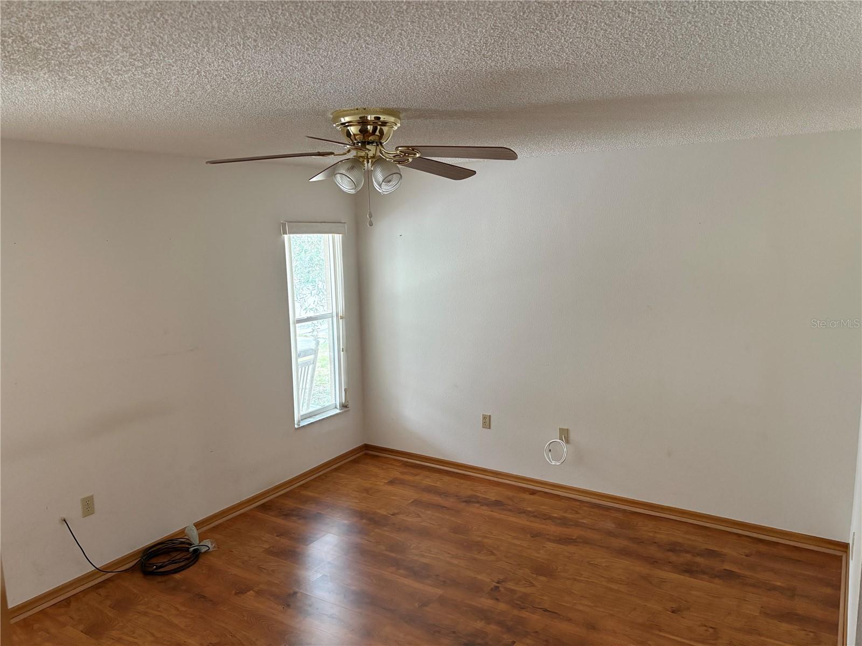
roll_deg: +1.1
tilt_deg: -8.4
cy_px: 323
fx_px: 647
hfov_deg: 67.3
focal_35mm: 26
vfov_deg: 53.1
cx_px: 431
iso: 320
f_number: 1.6
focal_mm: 5.96
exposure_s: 1/60
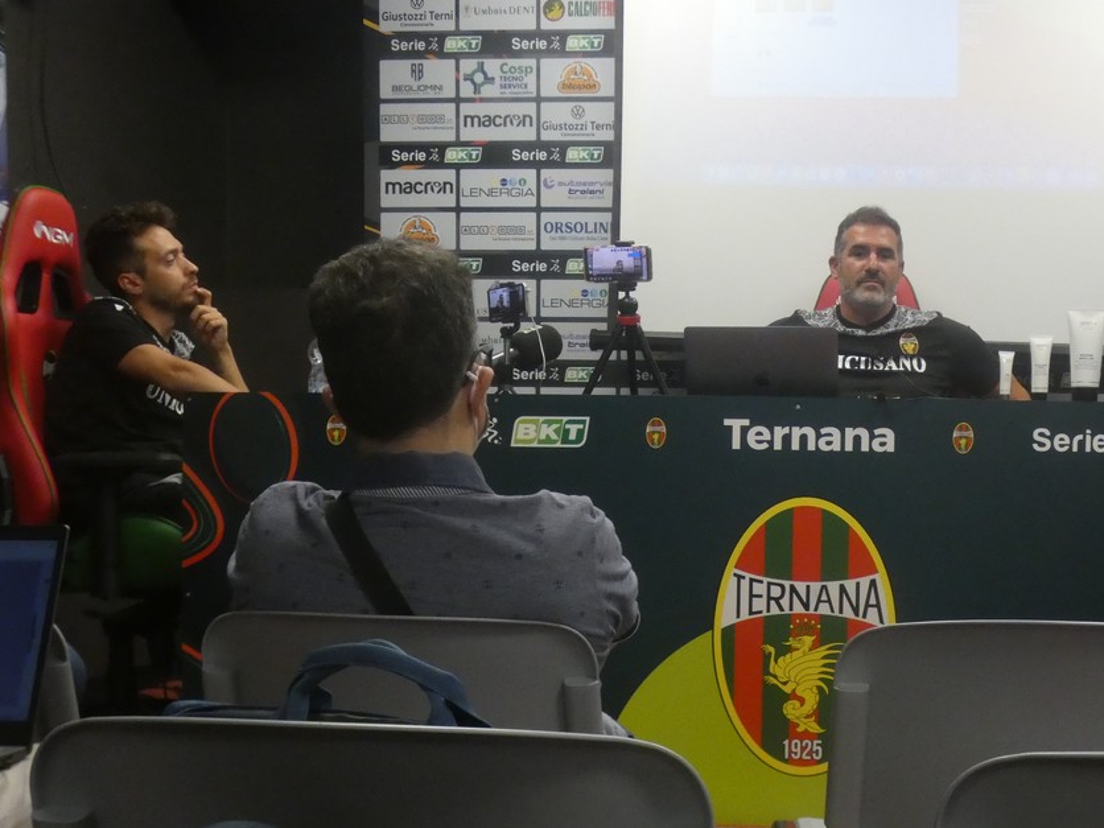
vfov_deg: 26.1
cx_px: 767
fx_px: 1786
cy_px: 478
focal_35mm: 56
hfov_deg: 33.9
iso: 640
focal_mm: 7.1
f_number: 3.6
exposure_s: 1/80
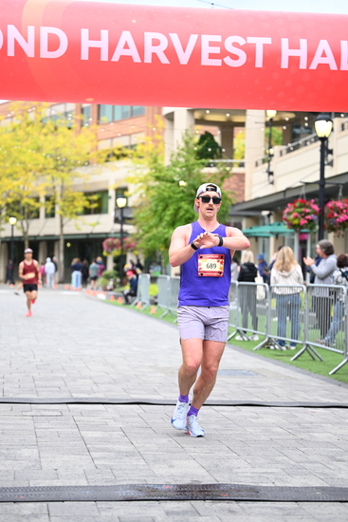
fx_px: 1130
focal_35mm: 78
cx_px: 174
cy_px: 261
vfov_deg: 26.0
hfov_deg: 17.5
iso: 1250
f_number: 2.8
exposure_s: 1/1600
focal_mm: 78
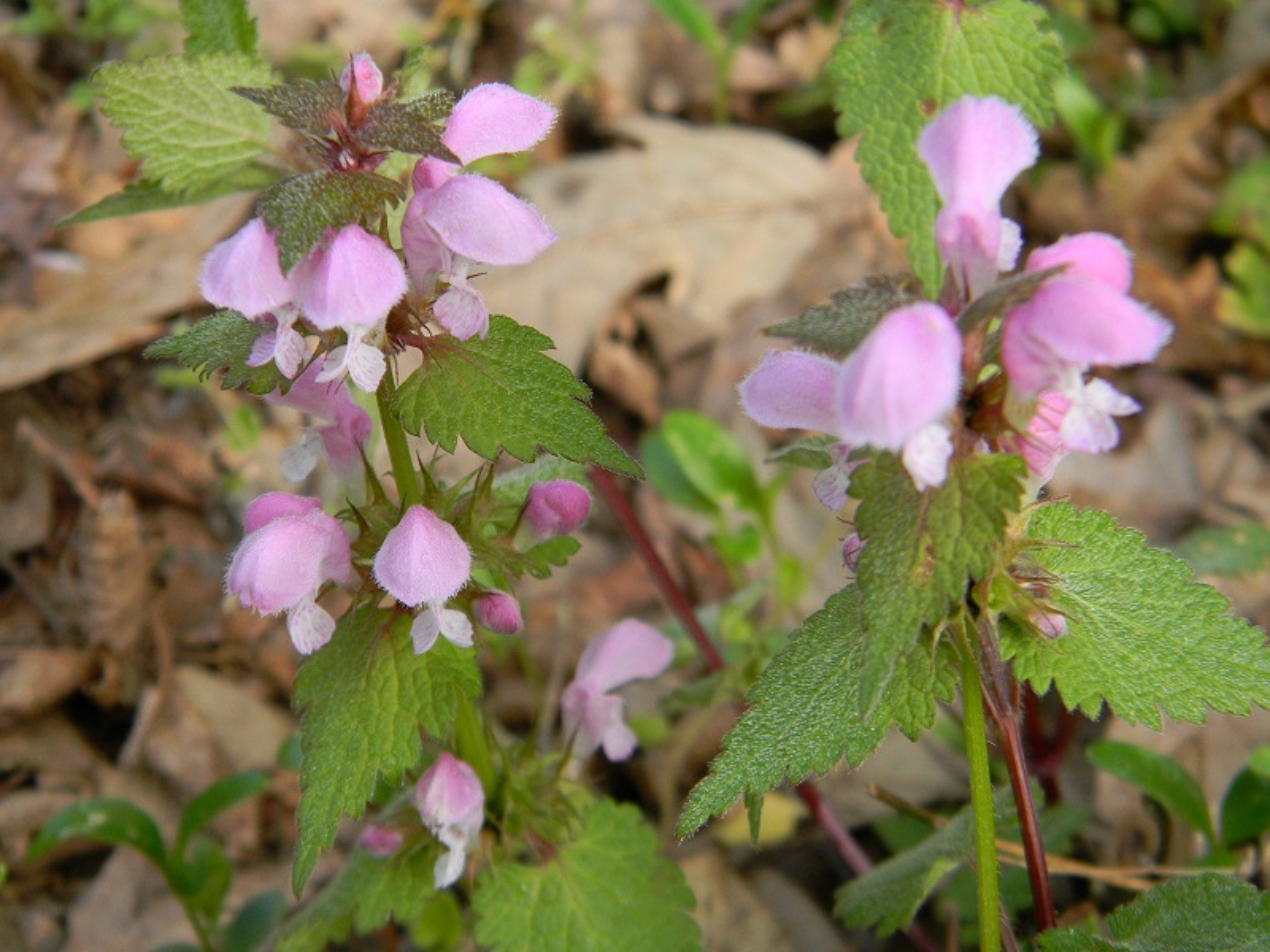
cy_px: 476
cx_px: 635
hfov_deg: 23.6
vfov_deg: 17.8
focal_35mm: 83
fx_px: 3045
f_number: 4.5
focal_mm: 15.1
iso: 143
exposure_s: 1/124
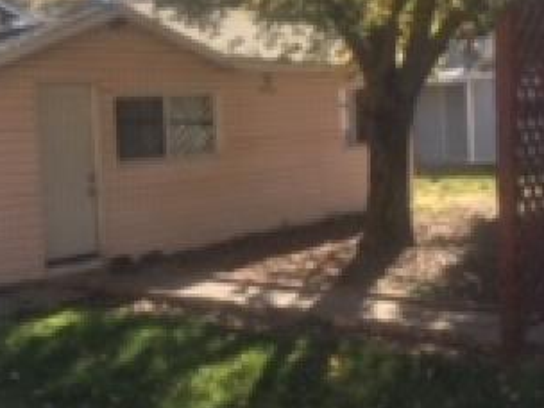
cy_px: 154
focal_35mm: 61
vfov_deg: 24.0
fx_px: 959
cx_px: 163
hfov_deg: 31.3
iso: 25
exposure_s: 1/361
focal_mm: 4.15
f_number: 2.2
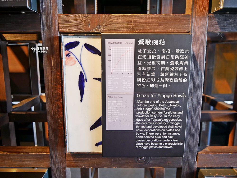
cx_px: 118
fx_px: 192
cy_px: 89
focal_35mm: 28
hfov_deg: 63.4
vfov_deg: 49.8
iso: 500
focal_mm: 14
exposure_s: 1/60
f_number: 3.5
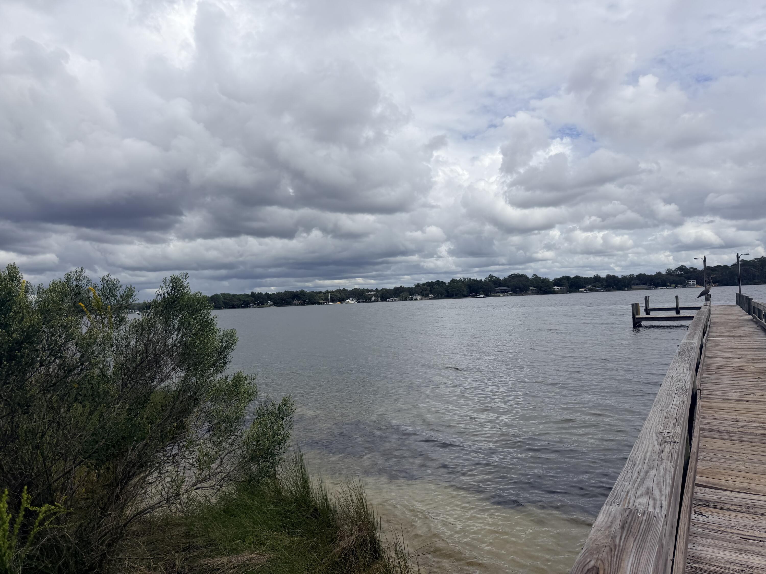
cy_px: 287
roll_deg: +1.1
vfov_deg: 56.8
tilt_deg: +3.3
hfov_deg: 71.6
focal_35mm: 24
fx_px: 531
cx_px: 383
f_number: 1.78
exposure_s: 1/11905
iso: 80
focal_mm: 6.76
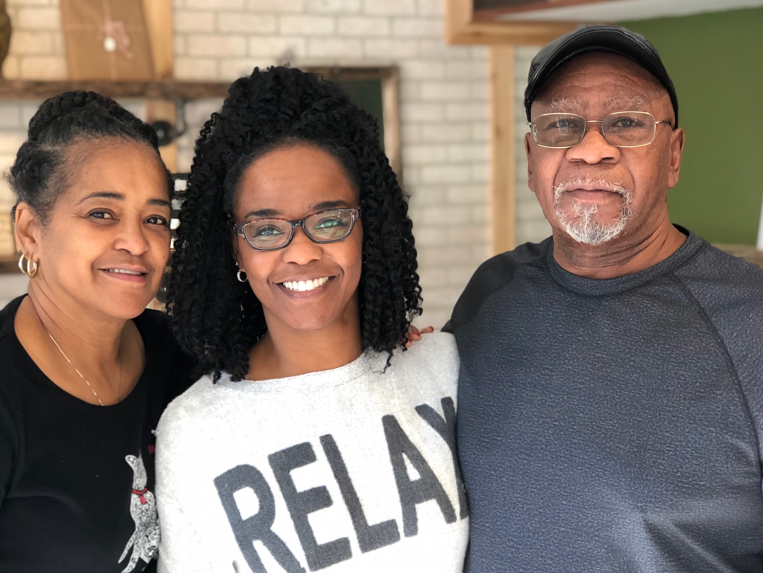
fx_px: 1499
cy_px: 325
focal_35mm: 68
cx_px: 356
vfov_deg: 21.6
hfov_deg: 28.6
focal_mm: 6.6
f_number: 2.8
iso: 100
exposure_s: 1/30
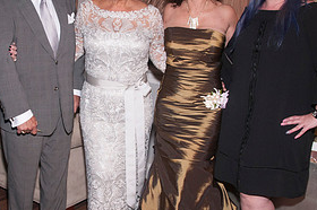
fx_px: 493
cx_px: 106
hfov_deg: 35.3
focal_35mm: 56
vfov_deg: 24.1
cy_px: 100
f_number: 5.6
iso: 400
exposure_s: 1/60
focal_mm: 18
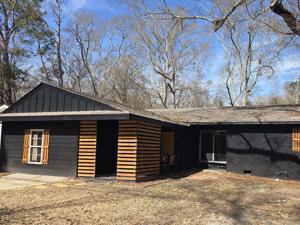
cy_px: 132
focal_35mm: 29
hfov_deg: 60.9
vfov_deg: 48.0
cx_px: 187
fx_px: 251
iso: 12
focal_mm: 6.3
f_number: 1.7
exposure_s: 1/507
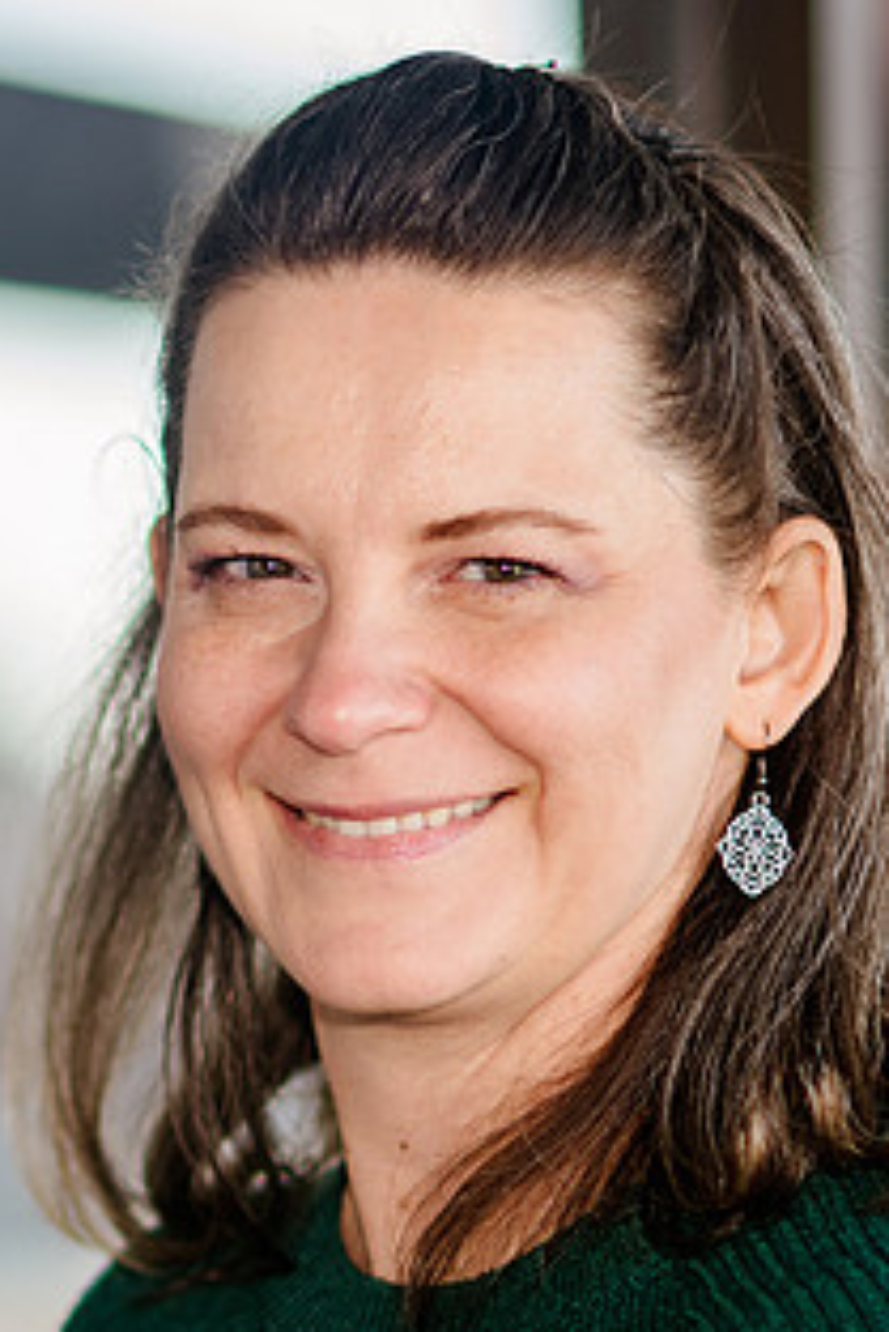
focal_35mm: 297
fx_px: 10988
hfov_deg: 4.6
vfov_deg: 6.9
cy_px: 933
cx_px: -319
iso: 200
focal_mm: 105
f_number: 2
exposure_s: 1/500
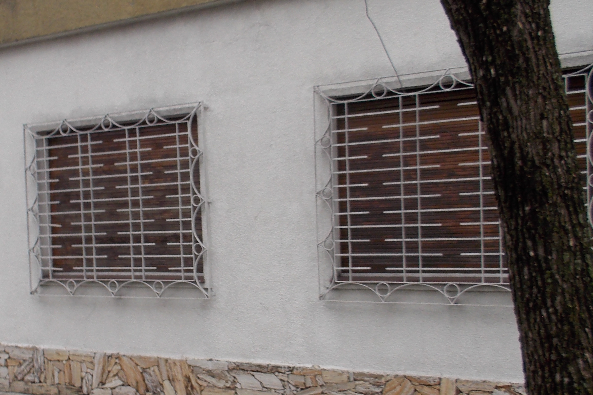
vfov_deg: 28.6
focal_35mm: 47
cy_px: 236
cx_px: 215
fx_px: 774
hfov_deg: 41.5
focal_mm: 4.1
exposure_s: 1/125
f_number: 3.3
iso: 80
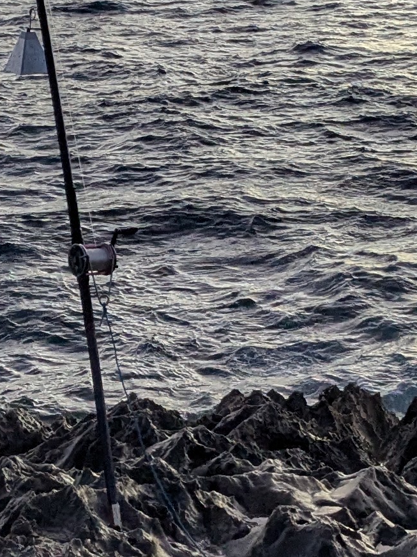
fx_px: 2008
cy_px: 224
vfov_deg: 15.8
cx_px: -4
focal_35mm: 125
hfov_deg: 11.7
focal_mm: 4.38
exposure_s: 1/120
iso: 50
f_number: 1.73
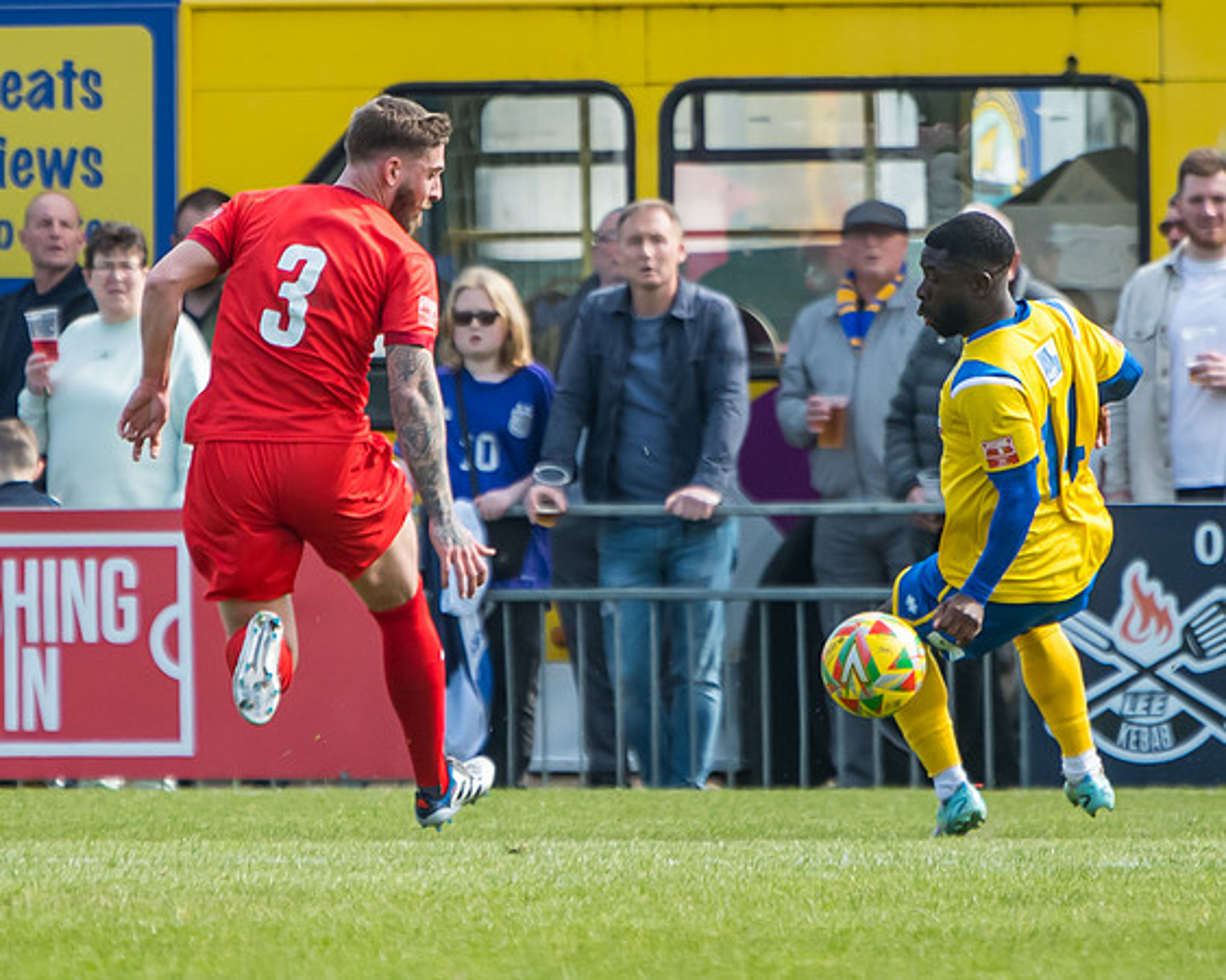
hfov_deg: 2.5
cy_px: 542
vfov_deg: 2.0
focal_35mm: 789
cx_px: 583
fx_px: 28612
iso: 400
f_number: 4
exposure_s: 1/1600
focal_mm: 280
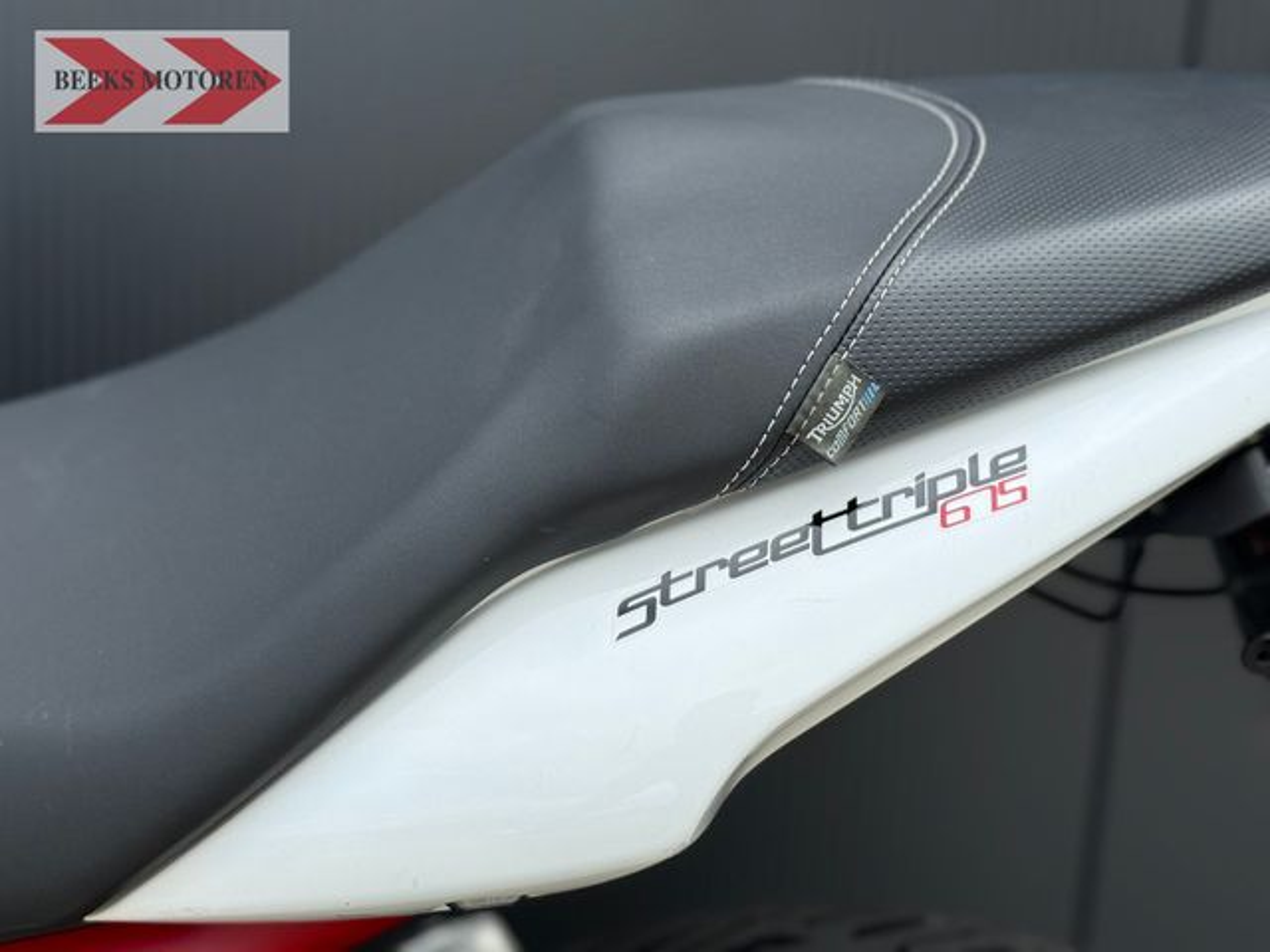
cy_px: 476
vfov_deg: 30.3
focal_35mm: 48
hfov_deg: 39.7
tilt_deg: -11.7
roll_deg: -3.6
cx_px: 635
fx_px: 1761
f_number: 1.78
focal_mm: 6.76
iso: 100
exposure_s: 1/2667
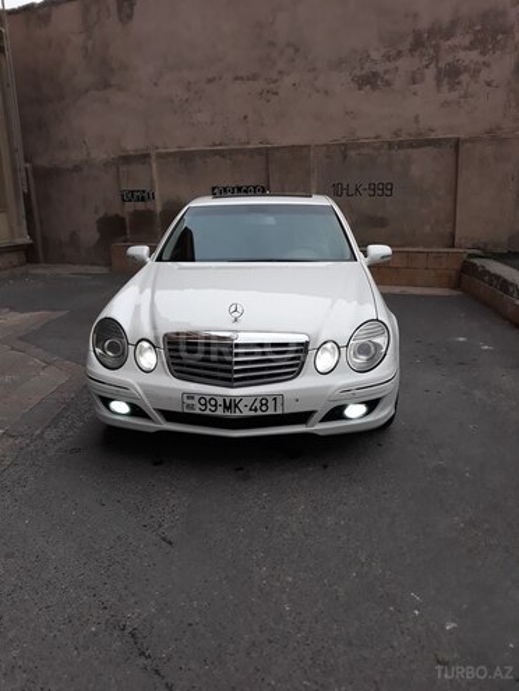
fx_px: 540
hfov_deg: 51.4
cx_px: 260
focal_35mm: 27
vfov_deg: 65.3
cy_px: 346
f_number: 1.7
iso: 64
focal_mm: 3.71
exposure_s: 1/100
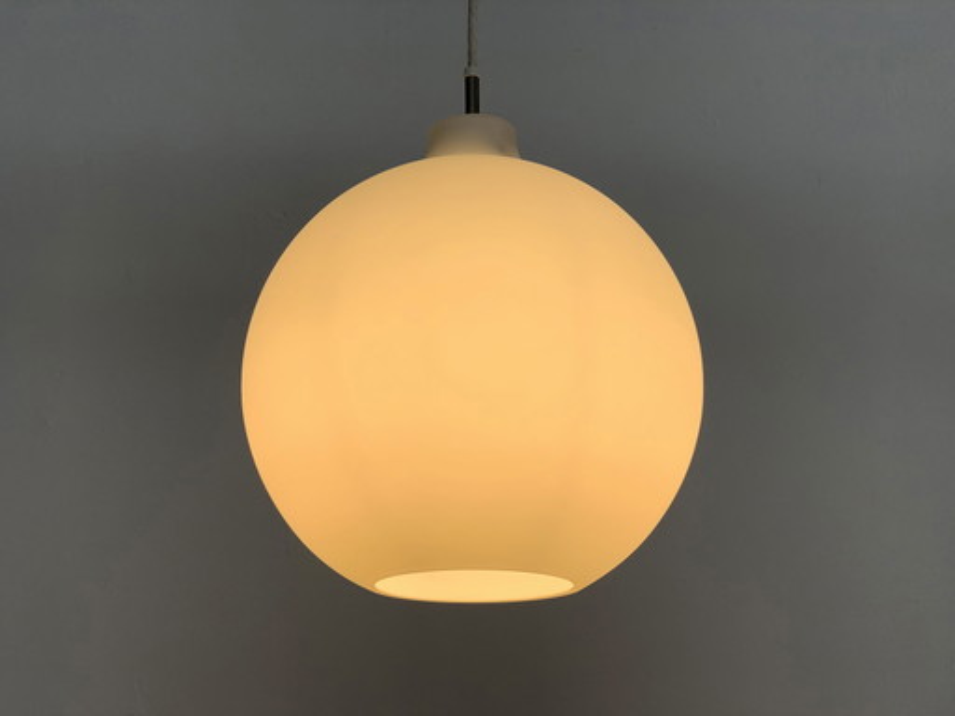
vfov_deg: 28.0
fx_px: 1435
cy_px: 358
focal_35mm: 52
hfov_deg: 36.8
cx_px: 478
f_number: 2.4
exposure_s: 1/163
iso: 16
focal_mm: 6
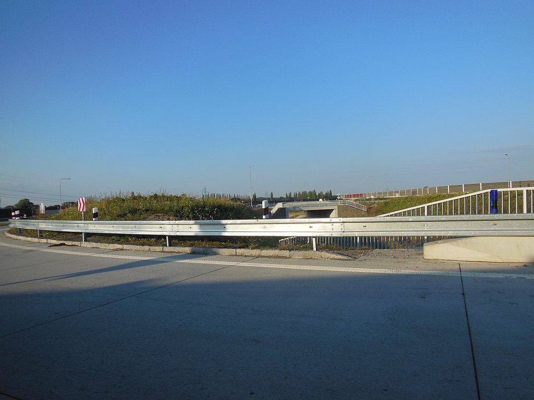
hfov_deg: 69.4
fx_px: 386
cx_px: 267
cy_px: 200
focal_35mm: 25
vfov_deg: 54.9
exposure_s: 1/1000
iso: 125
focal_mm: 4.5
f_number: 3.5
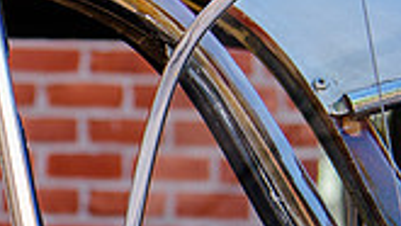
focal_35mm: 197
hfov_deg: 10.5
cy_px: 217
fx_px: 2096
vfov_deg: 6.2
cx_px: -203
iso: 500
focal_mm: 50
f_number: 4
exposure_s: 1/320
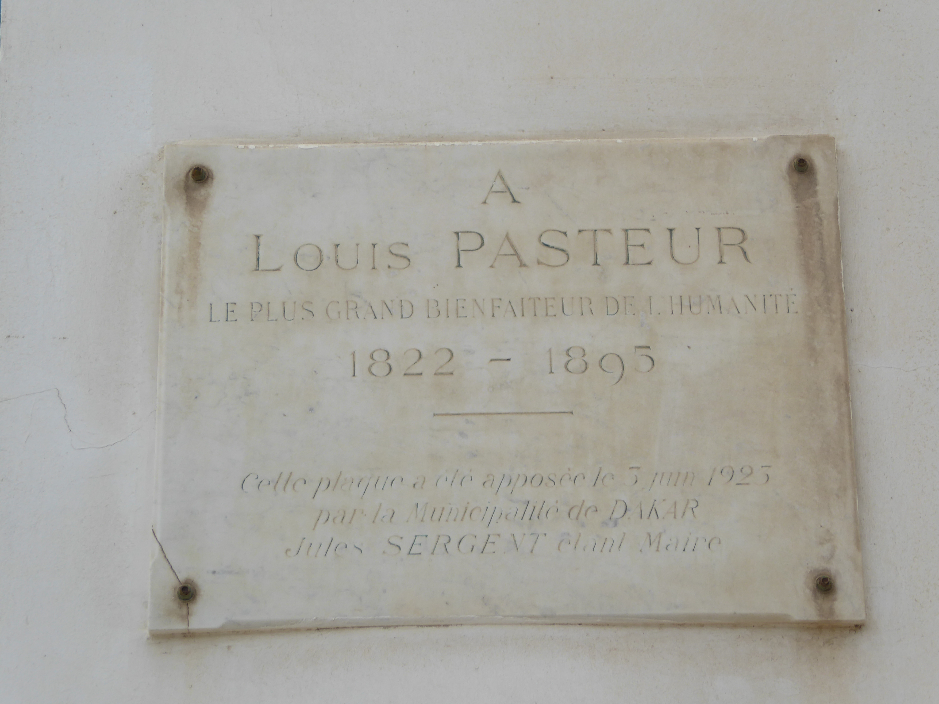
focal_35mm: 127
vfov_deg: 11.7
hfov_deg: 15.5
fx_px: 3445
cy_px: 352
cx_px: 470
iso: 80
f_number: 5.1
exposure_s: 1/250
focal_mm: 20.6
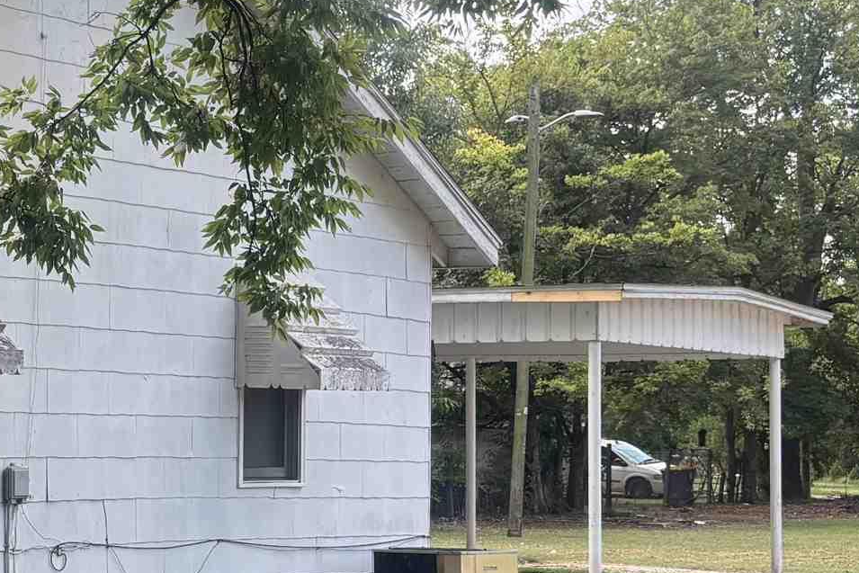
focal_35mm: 87
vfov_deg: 15.7
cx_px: -108
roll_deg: -1.5
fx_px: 2076
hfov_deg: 22.0
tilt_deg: +3.3
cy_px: 304
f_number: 1.6
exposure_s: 1/539
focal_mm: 5.96
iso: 50
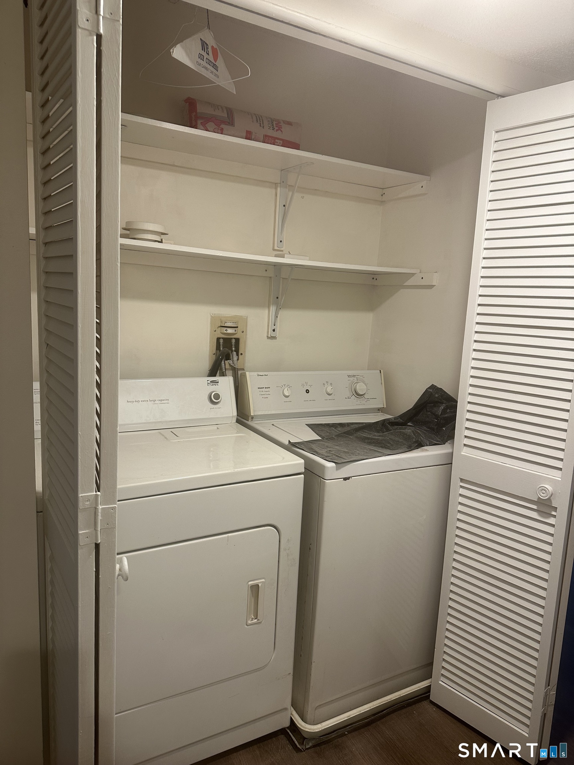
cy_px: 382
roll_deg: -3.4
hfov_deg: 56.8
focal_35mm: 24
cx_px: 287
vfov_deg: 71.6
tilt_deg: -8.5
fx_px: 531
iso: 125
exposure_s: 1/60
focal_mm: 6.86
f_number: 1.78
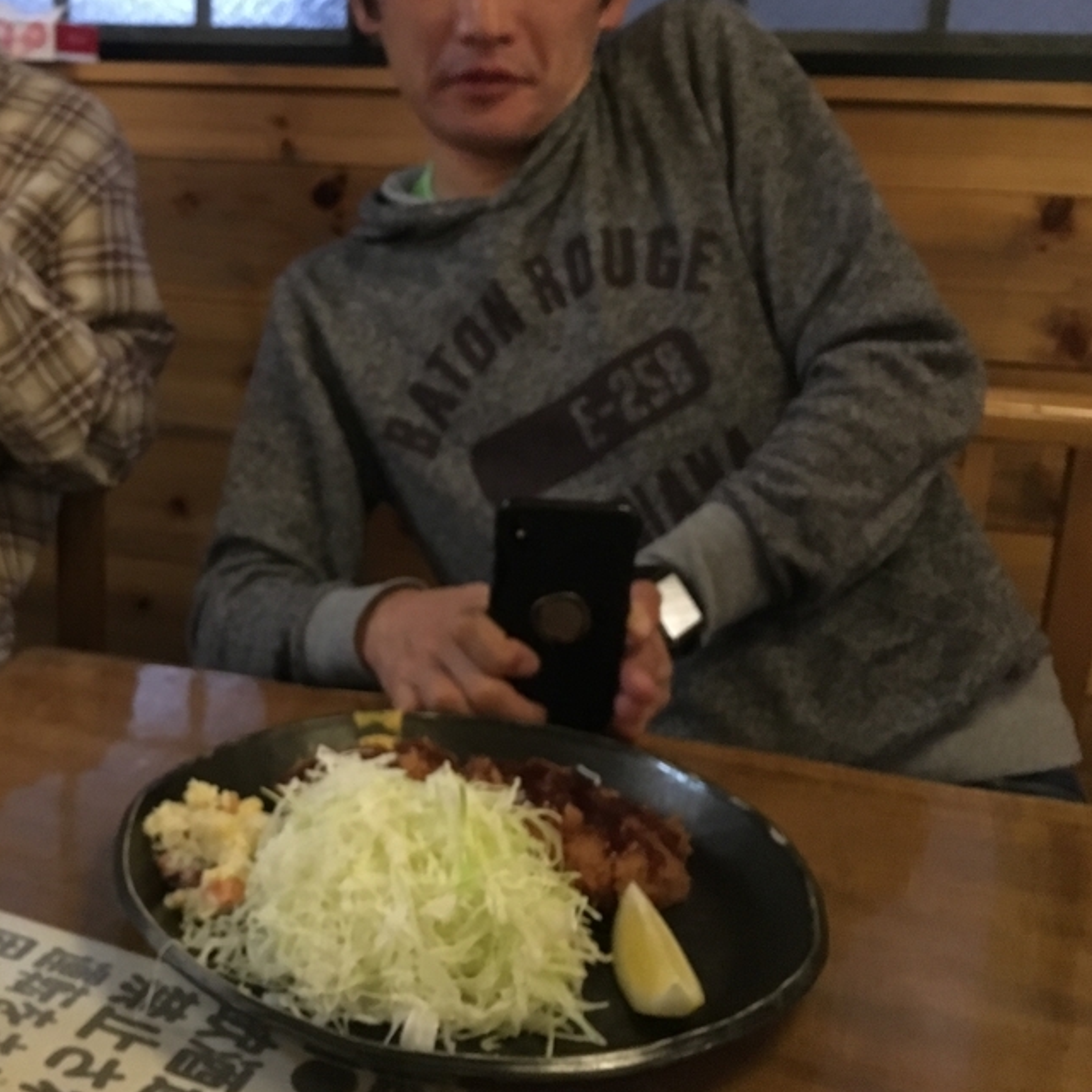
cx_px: 299
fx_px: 1463
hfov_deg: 40.0
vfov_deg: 40.8
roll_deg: -1.3
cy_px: 454
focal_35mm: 41
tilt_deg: -14.0
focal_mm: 4.15
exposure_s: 1/15
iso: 640
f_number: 2.2
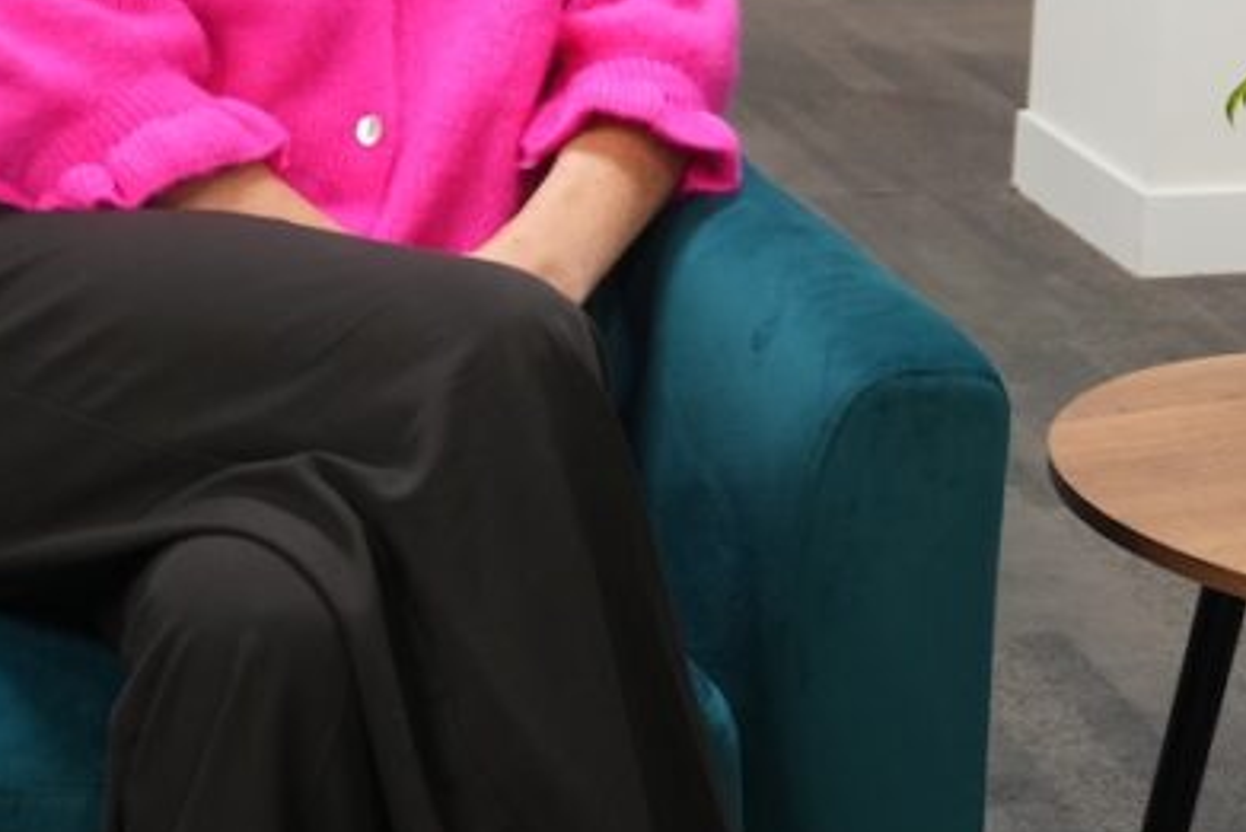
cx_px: 392
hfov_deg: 20.7
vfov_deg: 13.8
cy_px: 27
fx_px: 3404
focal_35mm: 98
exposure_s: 1/40
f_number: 4.5
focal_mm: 25
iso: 500
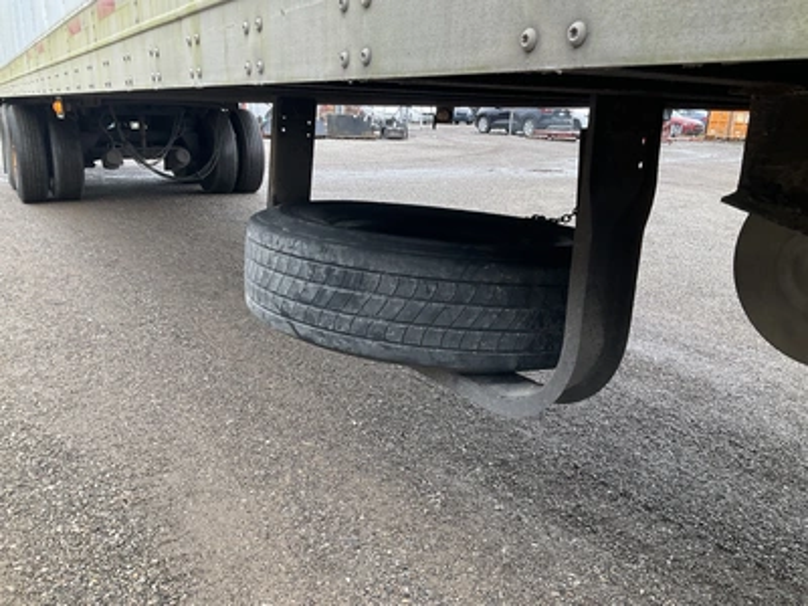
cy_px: 303
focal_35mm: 29
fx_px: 677
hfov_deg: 61.7
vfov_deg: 48.2
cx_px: 404
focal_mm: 3
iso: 20
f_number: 1.8
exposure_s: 1/156
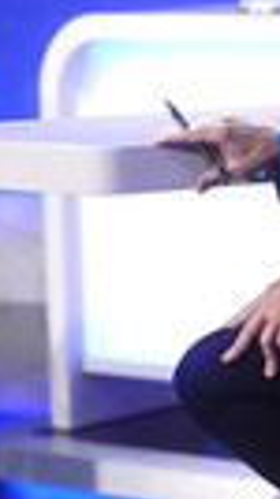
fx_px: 2107
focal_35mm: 159
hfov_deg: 7.1
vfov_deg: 13.5
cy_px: 164
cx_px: 715
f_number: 1.4
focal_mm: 30
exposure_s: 1/250
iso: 640
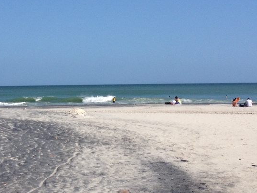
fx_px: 579
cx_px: 100
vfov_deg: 18.8
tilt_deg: -0.3
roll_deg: +0.6
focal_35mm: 78
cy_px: 59
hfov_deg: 25.0
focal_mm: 4.28
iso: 50
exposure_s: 1/3067
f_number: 2.4
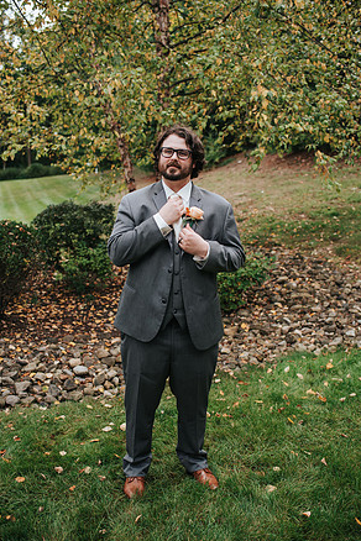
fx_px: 541
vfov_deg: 53.1
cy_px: 267
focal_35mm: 36
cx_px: 182
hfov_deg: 36.9
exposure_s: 1/640
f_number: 2.8
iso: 140
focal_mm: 35
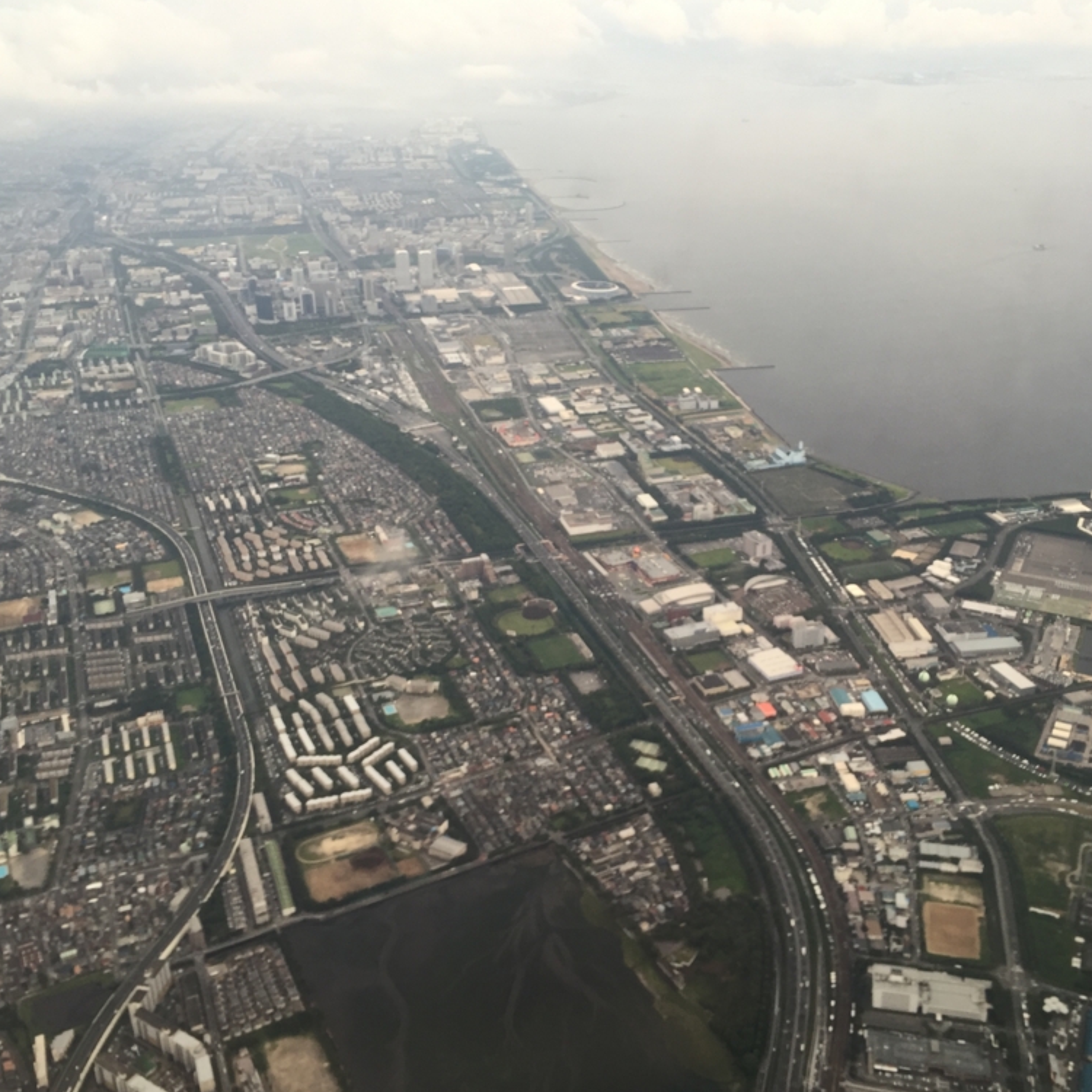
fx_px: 1249
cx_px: 636
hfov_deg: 47.0
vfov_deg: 47.2
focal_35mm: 35
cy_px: 546
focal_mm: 4.15
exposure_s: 1/60
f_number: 2.2
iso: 32
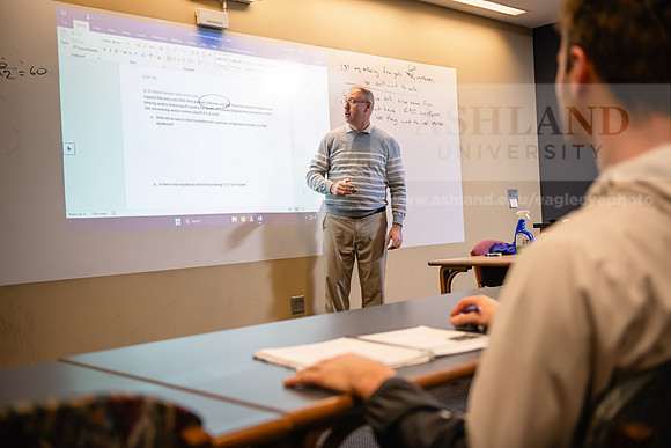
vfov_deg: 33.4
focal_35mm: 40
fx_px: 746
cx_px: 336
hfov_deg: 48.4
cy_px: 224
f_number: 2.8
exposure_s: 1/160
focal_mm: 40
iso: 800
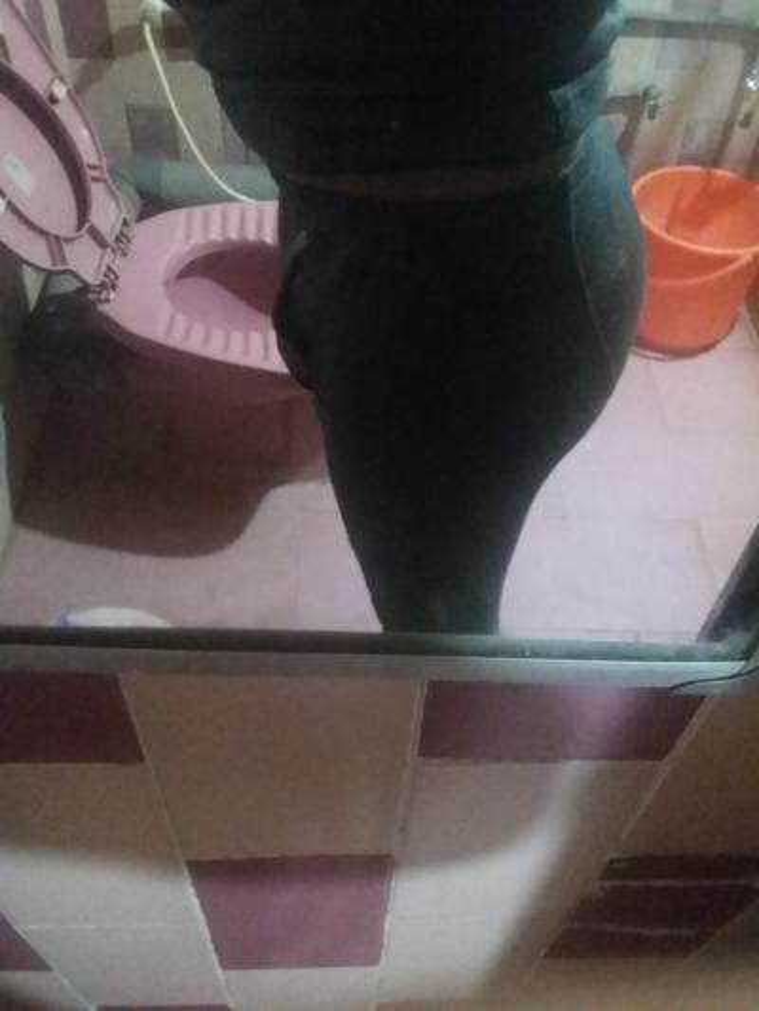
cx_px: 380
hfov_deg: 45.5
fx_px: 906
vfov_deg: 58.3
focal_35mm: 31
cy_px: 506
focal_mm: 3.3
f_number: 2.2
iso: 1250
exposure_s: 1/17
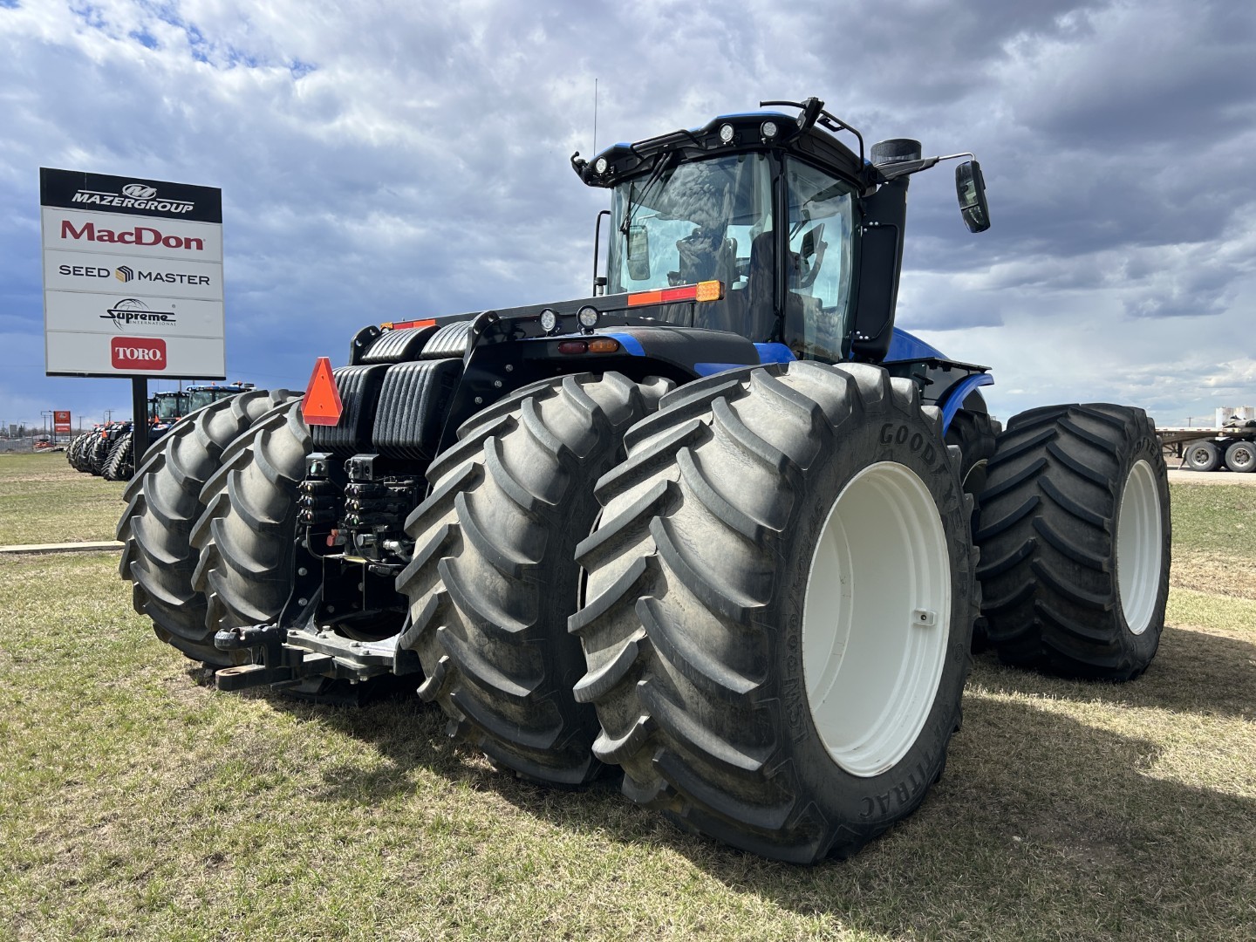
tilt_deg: -2.5
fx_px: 943
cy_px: 471
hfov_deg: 67.3
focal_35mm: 26
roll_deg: +0.4
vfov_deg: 53.1
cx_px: 628
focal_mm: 5.7
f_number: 1.5
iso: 50
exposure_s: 1/3165
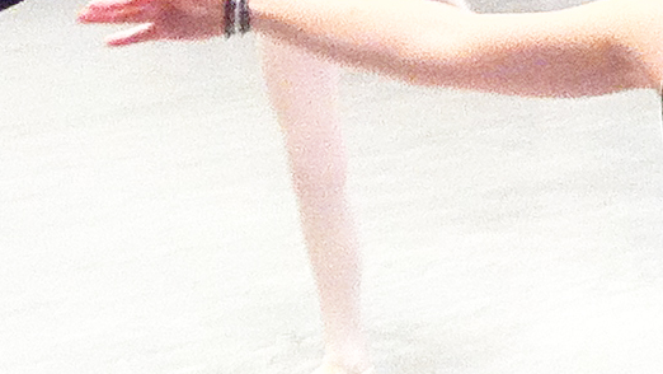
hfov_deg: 11.3
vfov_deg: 6.3
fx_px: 3324
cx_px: 622
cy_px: -210
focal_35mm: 189
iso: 200
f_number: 2.8
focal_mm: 3.85
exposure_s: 1/17
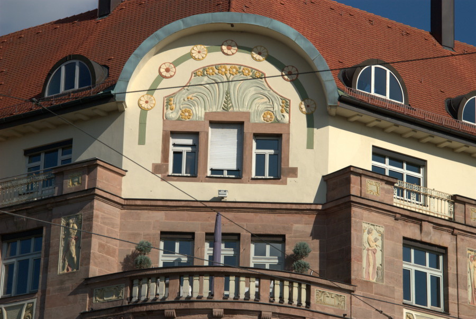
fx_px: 1688
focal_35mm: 128
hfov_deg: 16.0
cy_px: 160
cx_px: 238
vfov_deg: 10.8
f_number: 9
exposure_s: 1/1250
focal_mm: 85
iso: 200
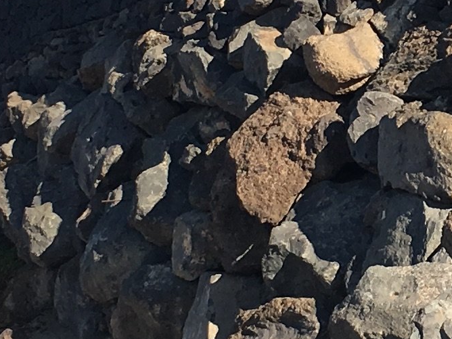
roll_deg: -1.5
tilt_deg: +3.1
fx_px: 2285
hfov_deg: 11.1
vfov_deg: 8.5
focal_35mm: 175
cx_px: 516
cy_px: 131
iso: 25
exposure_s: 1/1083
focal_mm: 4.15
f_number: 2.2
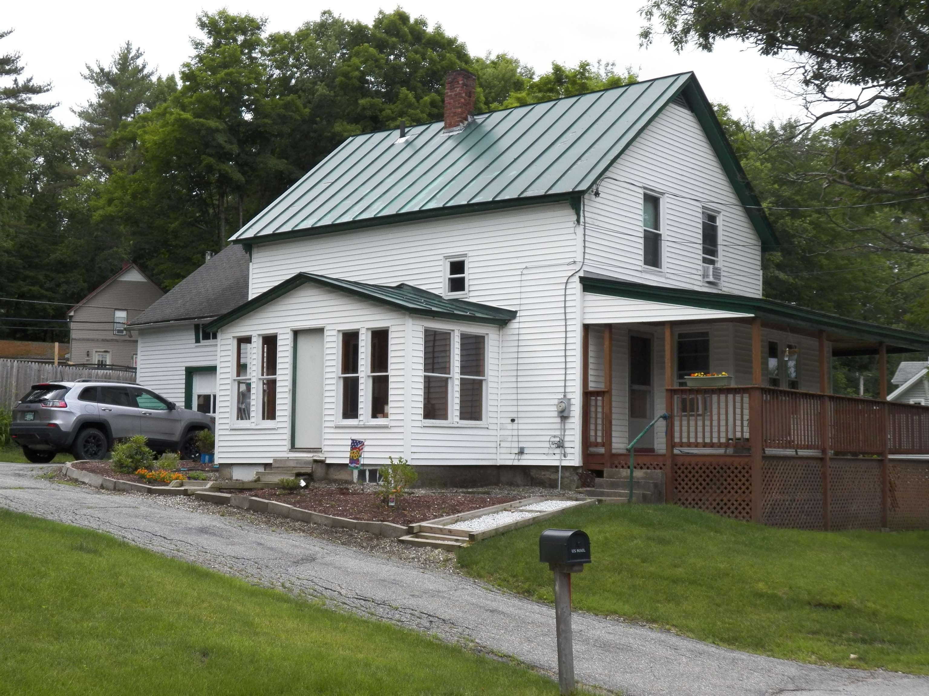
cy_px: 348
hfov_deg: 38.2
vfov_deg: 29.1
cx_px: 464
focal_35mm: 50
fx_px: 1342
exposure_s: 1/400
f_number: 4
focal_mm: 8.9
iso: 125
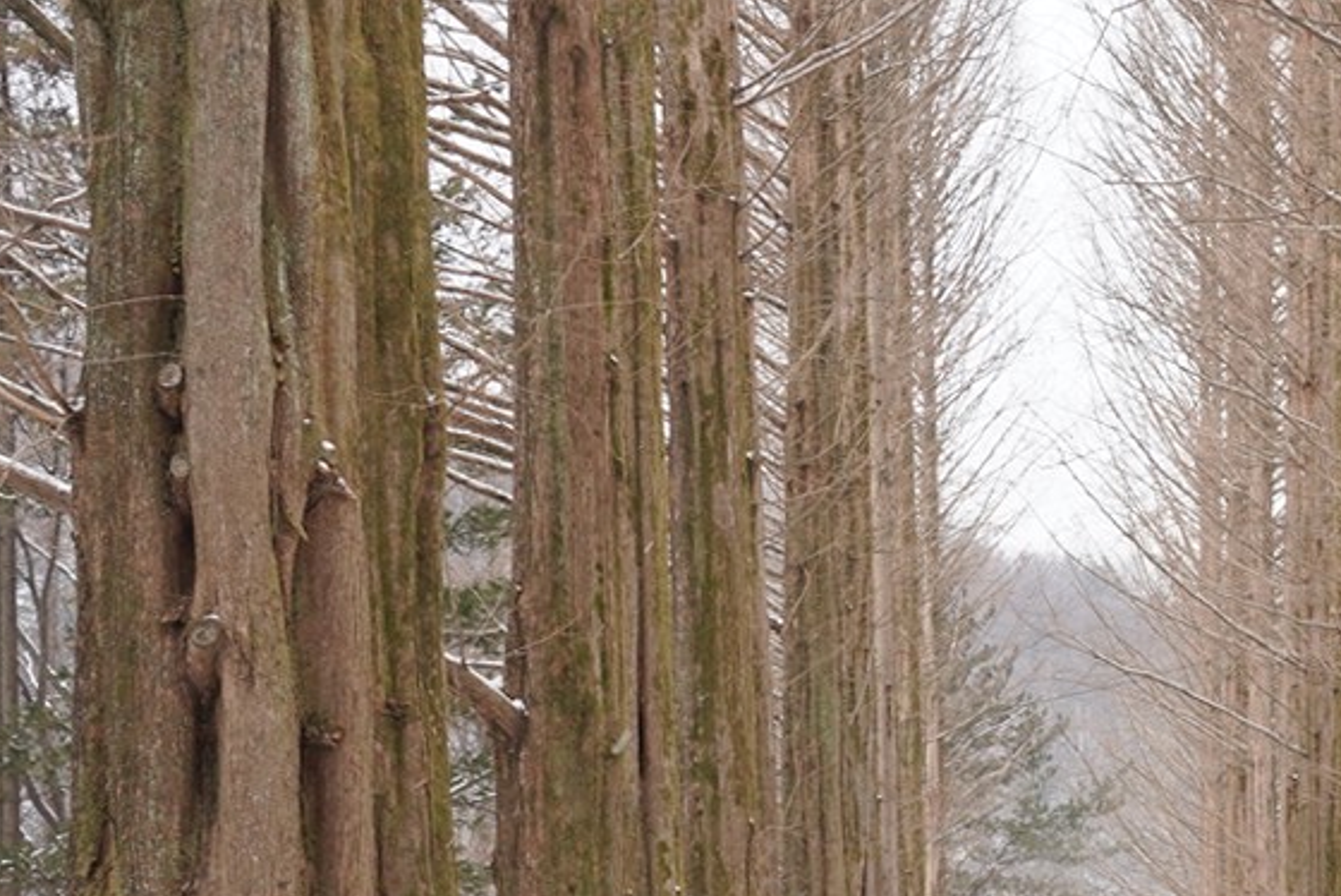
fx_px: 3727
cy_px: 906
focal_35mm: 100
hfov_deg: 19.7
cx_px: 1398
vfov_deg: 13.5
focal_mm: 28
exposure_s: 1/100
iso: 320
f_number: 11
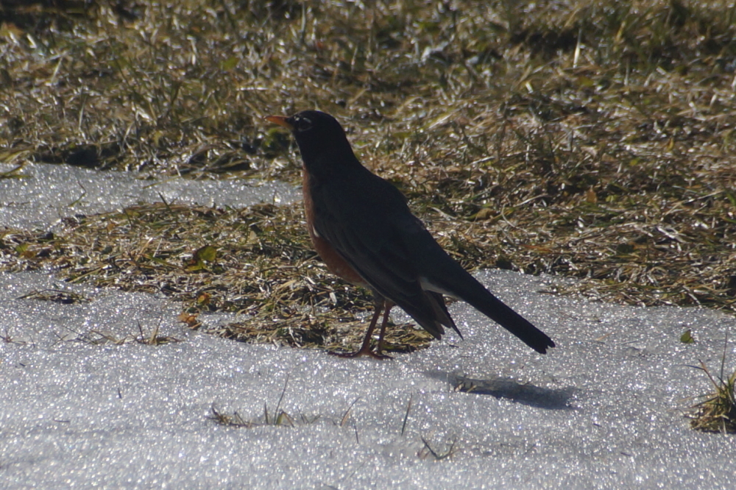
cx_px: 368
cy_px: 245
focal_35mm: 375
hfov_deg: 5.5
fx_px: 7664
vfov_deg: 3.7
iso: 100
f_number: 6.3
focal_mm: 250
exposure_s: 1/400
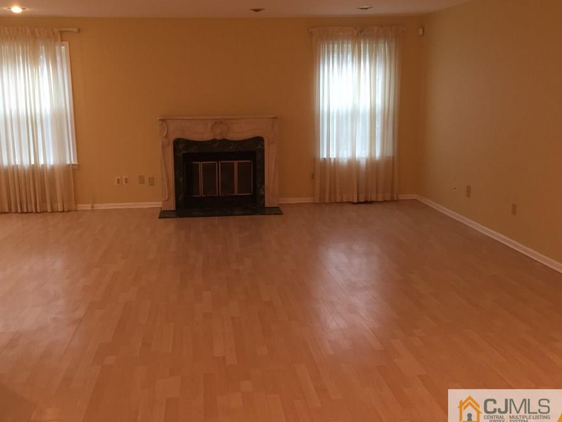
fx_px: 552
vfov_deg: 41.7
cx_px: 250
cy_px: 182
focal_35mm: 34
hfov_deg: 53.8
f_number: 2.2
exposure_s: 1/30
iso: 125
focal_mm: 4.15
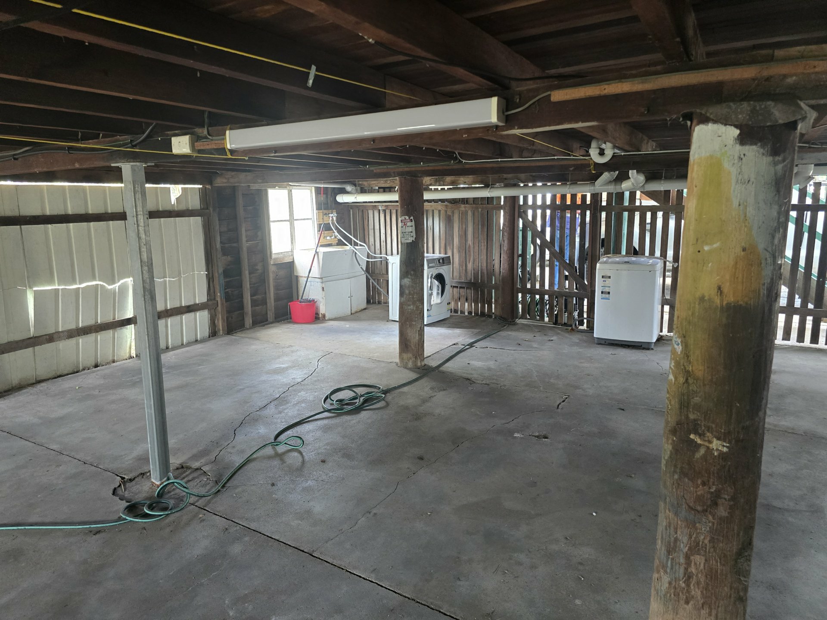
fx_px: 549
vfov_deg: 58.9
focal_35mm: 23
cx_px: 414
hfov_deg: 73.9
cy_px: 310
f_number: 1.7
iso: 640
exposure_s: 1/120
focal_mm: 6.3
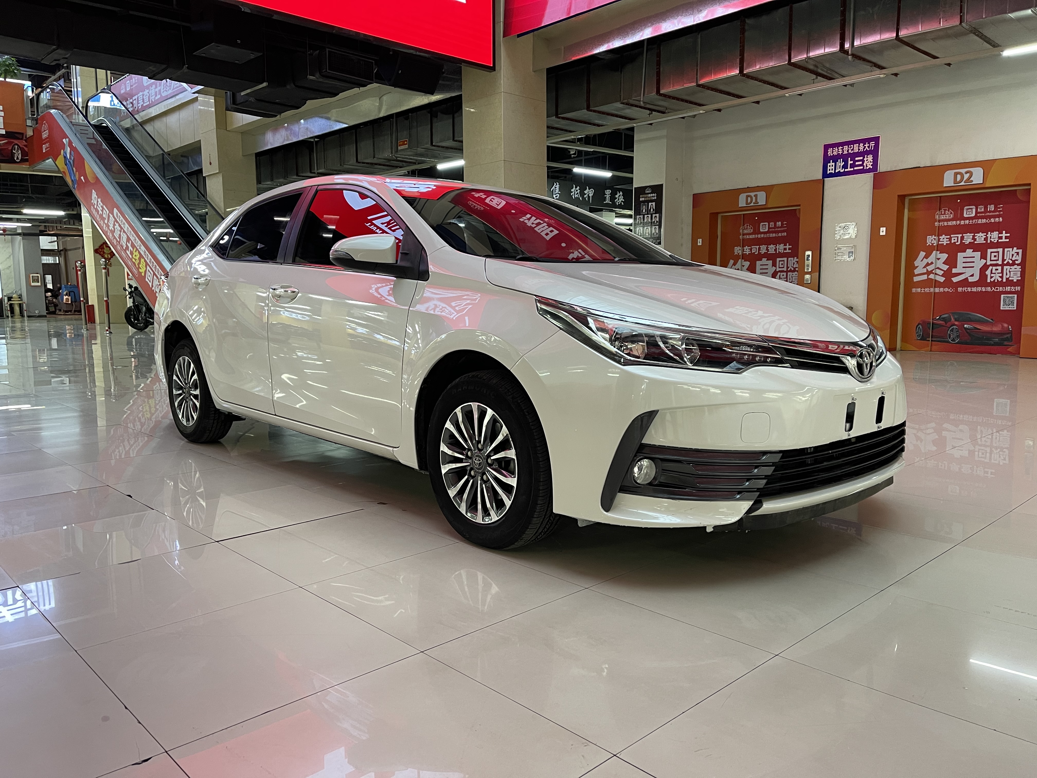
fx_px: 749
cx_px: 518
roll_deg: +0.2
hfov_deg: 69.4
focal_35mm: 25
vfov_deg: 54.9
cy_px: 389
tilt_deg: -7.2
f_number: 1.6
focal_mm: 5.1
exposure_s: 1/60
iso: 200
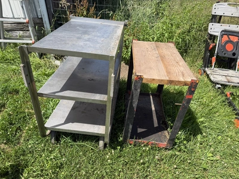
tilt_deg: -27.5
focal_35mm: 24
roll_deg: -2.1
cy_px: 90
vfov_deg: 56.8
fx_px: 166
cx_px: 120
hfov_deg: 71.6
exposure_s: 1/2611
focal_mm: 6.76
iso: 80
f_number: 1.78
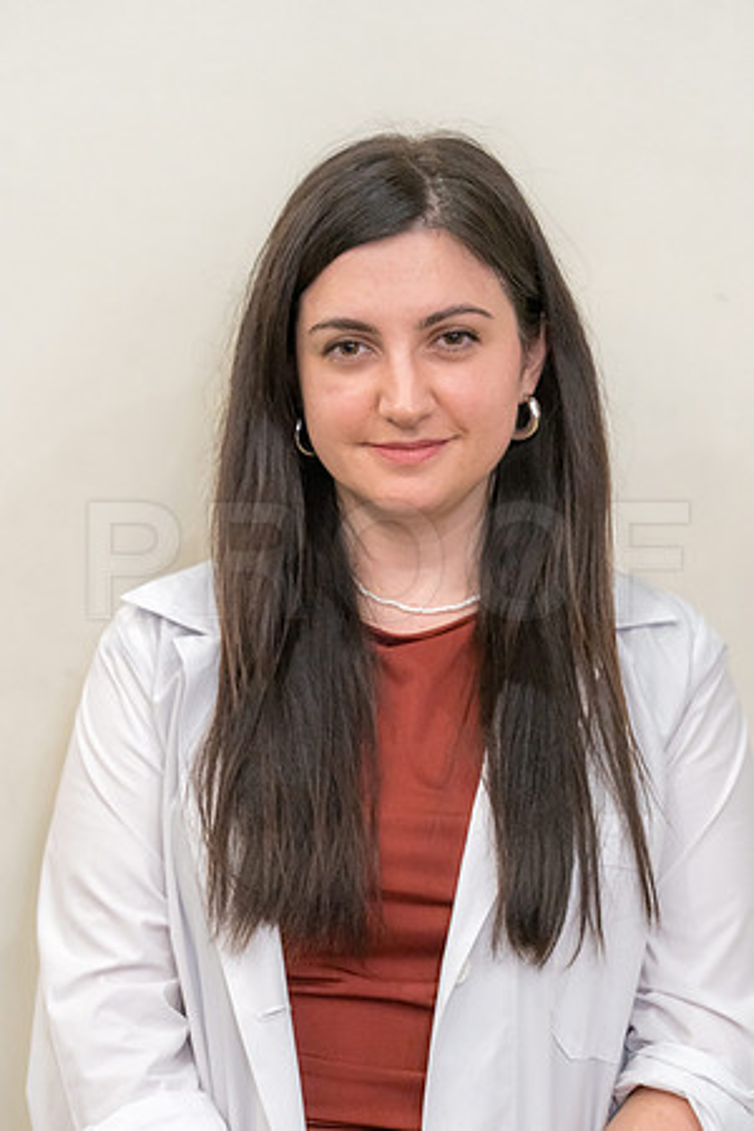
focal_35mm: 175
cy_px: 566
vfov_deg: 11.7
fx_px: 5497
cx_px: 377
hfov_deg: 7.8
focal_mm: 175
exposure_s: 1/80
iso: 5000
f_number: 4
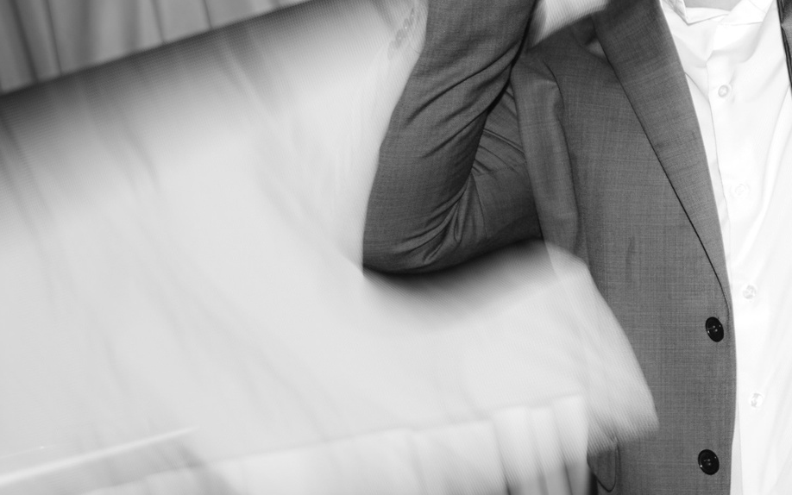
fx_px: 2159
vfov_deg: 13.0
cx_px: 868
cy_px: 59
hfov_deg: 19.9
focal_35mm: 100
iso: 32
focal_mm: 35
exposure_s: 1/15
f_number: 2
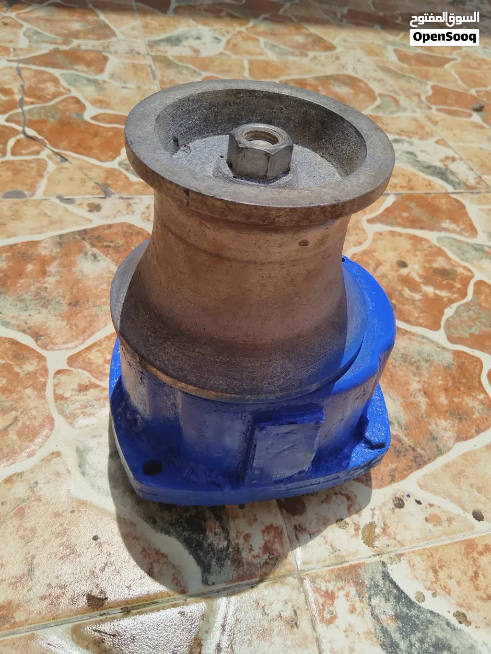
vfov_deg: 67.3
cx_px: 246
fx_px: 492
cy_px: 327
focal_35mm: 26
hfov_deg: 53.1
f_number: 1.9
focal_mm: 4.95
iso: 100
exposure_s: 1/1221
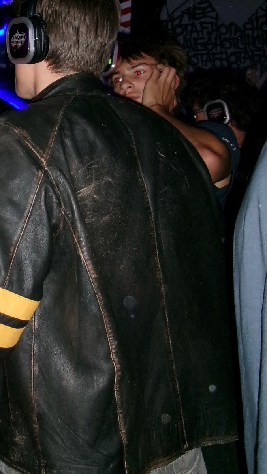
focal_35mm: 52
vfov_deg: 39.0
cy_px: 132
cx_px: -24
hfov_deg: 21.9
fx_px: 654
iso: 400
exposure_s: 1/50
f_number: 3.9
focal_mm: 5.1
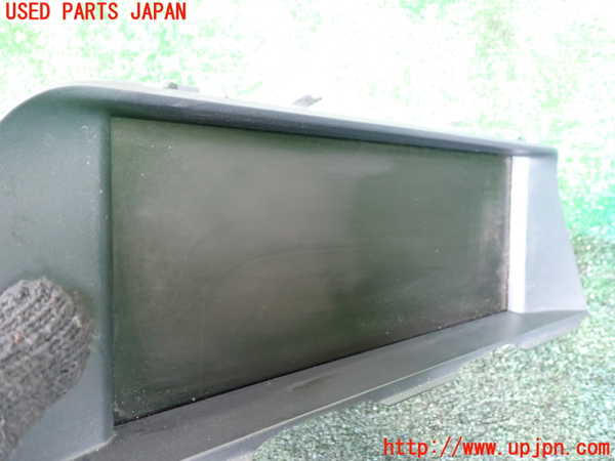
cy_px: 230
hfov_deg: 60.0
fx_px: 533
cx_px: 308
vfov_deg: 46.8
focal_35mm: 30
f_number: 2.3
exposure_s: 1/30
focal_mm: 5.4
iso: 640
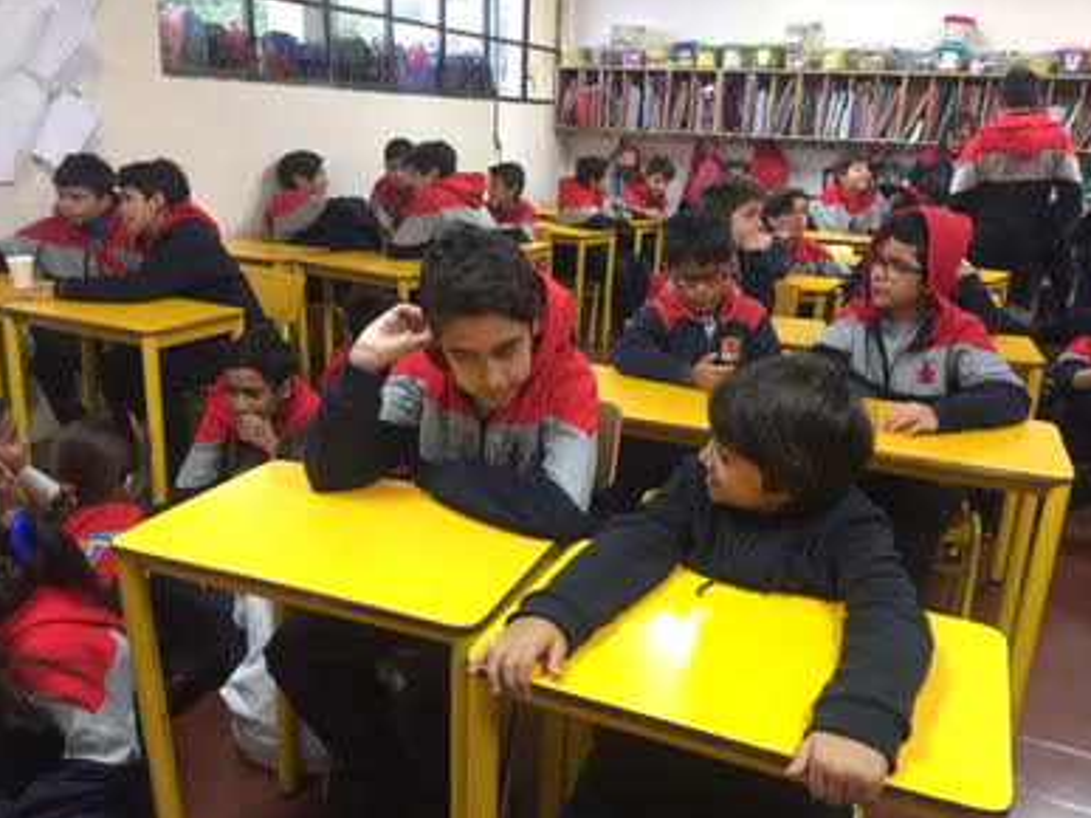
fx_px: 945
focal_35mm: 30
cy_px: 415
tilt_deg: -16.6
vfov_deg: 46.8
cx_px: 555
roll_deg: -3.0
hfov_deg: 60.0
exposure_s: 1/17
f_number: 2.2
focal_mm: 4.15
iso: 64
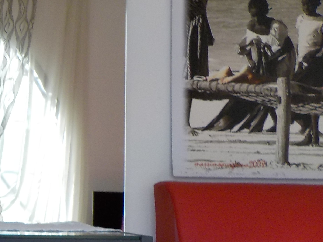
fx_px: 765
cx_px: -107
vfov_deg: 17.9
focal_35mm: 82
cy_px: 162
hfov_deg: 21.4
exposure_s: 1/320
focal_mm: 4.1
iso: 125
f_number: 3.3
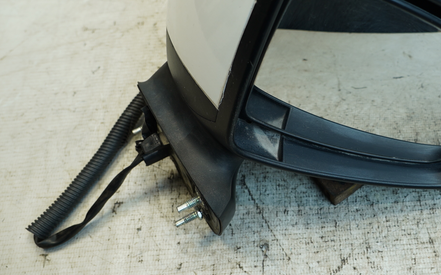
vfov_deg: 31.8
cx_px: 339
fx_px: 481
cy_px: 97
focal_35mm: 40
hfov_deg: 47.2
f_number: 4
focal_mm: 16
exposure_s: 1/60
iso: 200
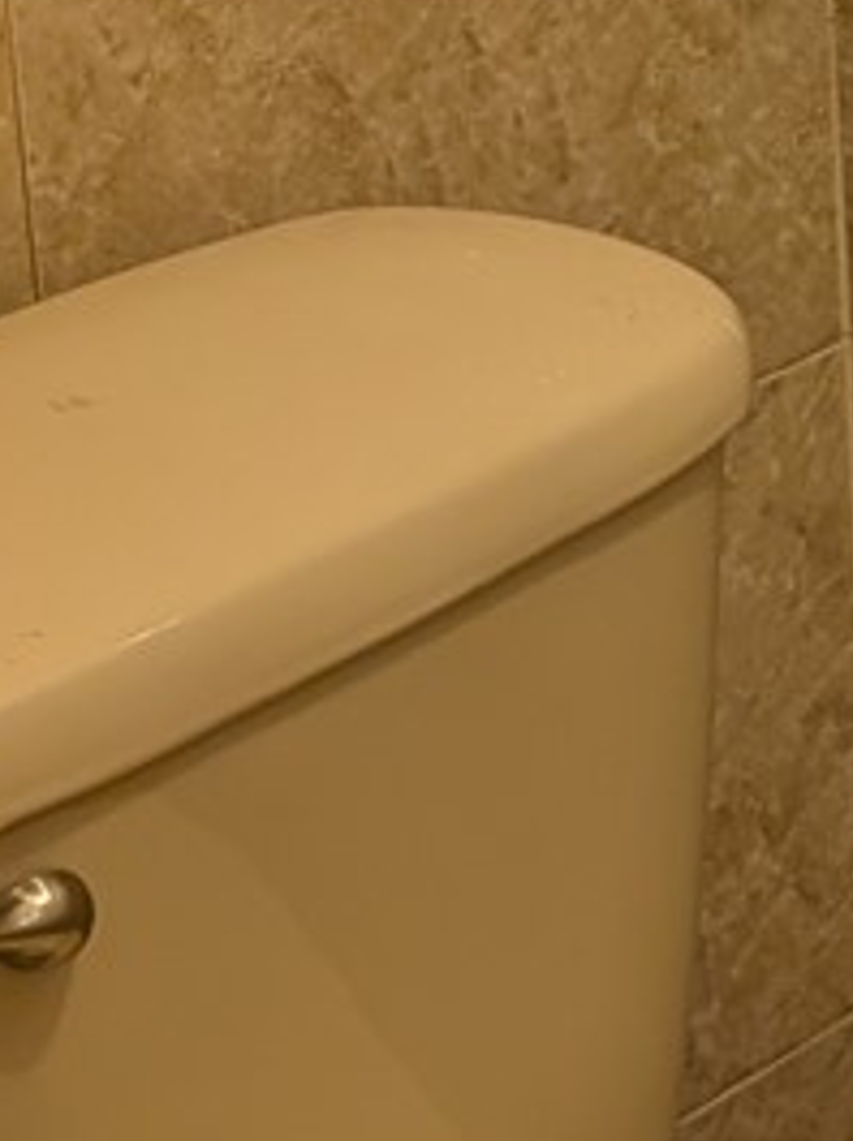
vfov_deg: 13.2
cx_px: 1913
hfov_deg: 9.3
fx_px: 4776
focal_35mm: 145
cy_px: -280
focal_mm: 6.9
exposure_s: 1/30
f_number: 1.68
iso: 71
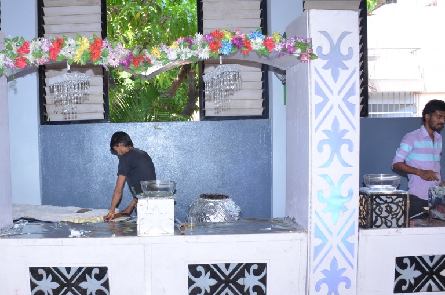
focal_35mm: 36
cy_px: 170
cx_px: 152
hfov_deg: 52.3
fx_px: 444
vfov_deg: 36.7
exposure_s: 1/125
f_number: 5.6
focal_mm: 18
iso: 500
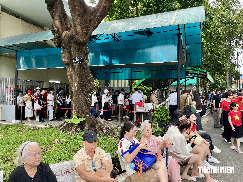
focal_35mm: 26
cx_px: 122
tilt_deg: +1.9
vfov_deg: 53.1
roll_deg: -0.2
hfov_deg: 67.3
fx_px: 183
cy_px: 91
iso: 50
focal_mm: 5.1
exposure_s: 1/499
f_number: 1.6
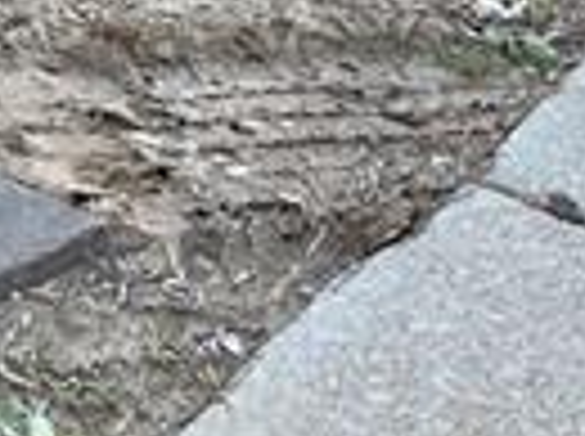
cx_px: -1098
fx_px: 3458
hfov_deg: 8.3
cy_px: -1272
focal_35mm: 205
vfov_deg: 6.1
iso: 64
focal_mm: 5.1
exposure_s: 1/152
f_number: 1.6
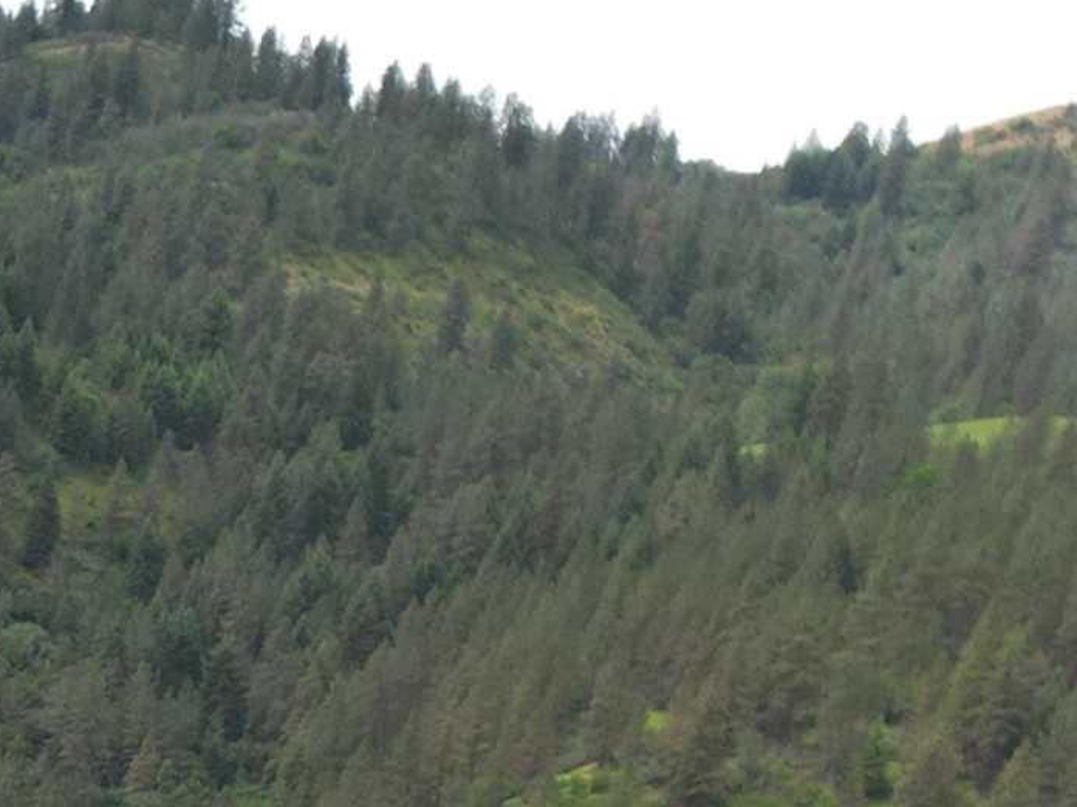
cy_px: 1650
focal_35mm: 106
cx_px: -1298
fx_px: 3298
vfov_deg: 12.3
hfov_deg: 14.3
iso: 100
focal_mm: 6.72
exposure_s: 1/100
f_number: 1.7
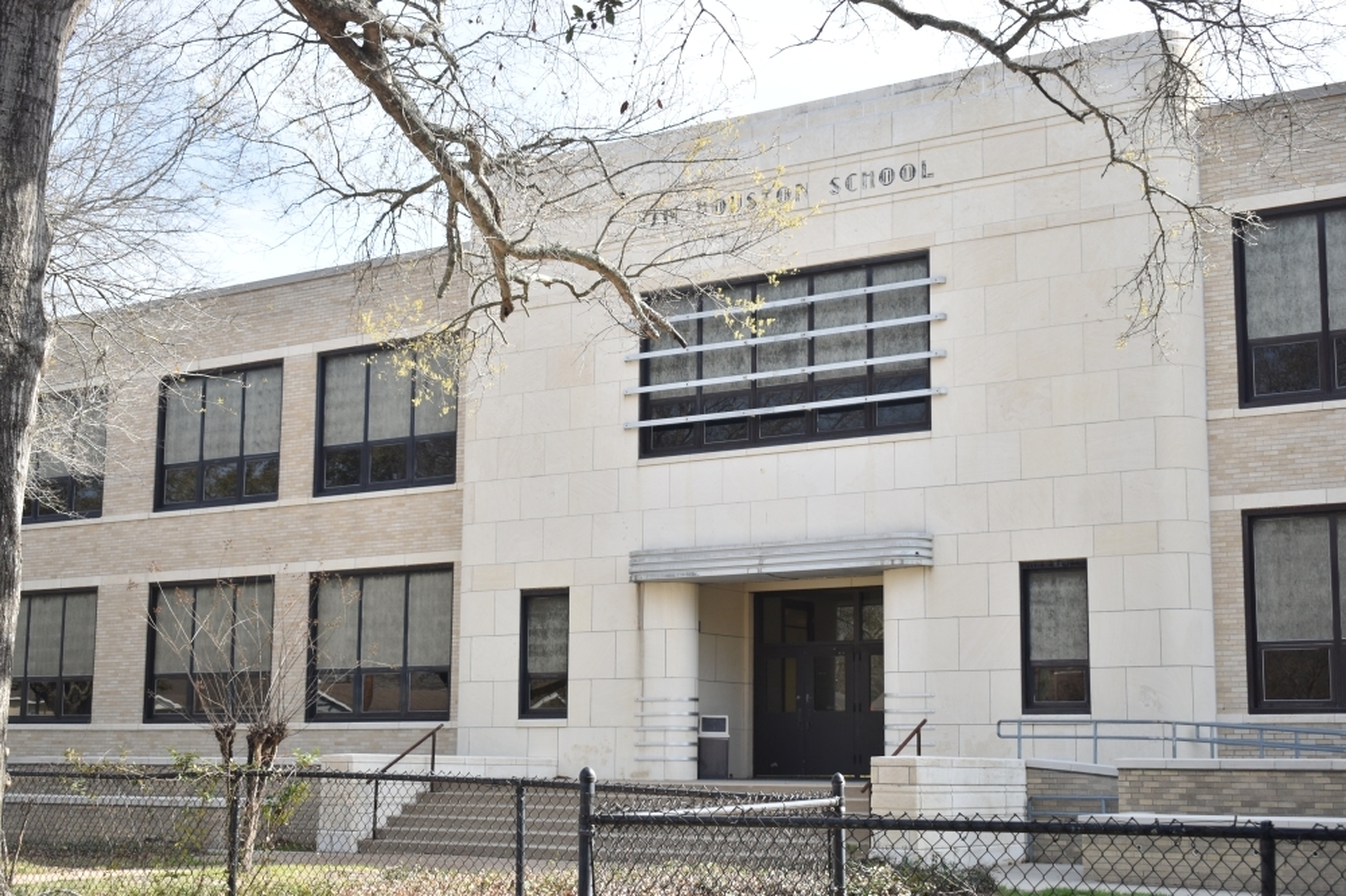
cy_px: 448
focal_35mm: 51
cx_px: 673
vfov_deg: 26.5
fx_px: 1906
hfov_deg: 38.9
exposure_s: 1/400
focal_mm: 34
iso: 200
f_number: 4.5
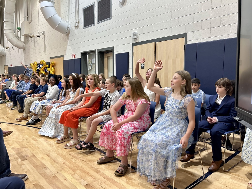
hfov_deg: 67.3
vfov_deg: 53.1
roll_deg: -0.9
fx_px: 189
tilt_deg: -5.7
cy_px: 94
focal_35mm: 26
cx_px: 126
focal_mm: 5.7
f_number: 1.5
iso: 100
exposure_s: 1/120
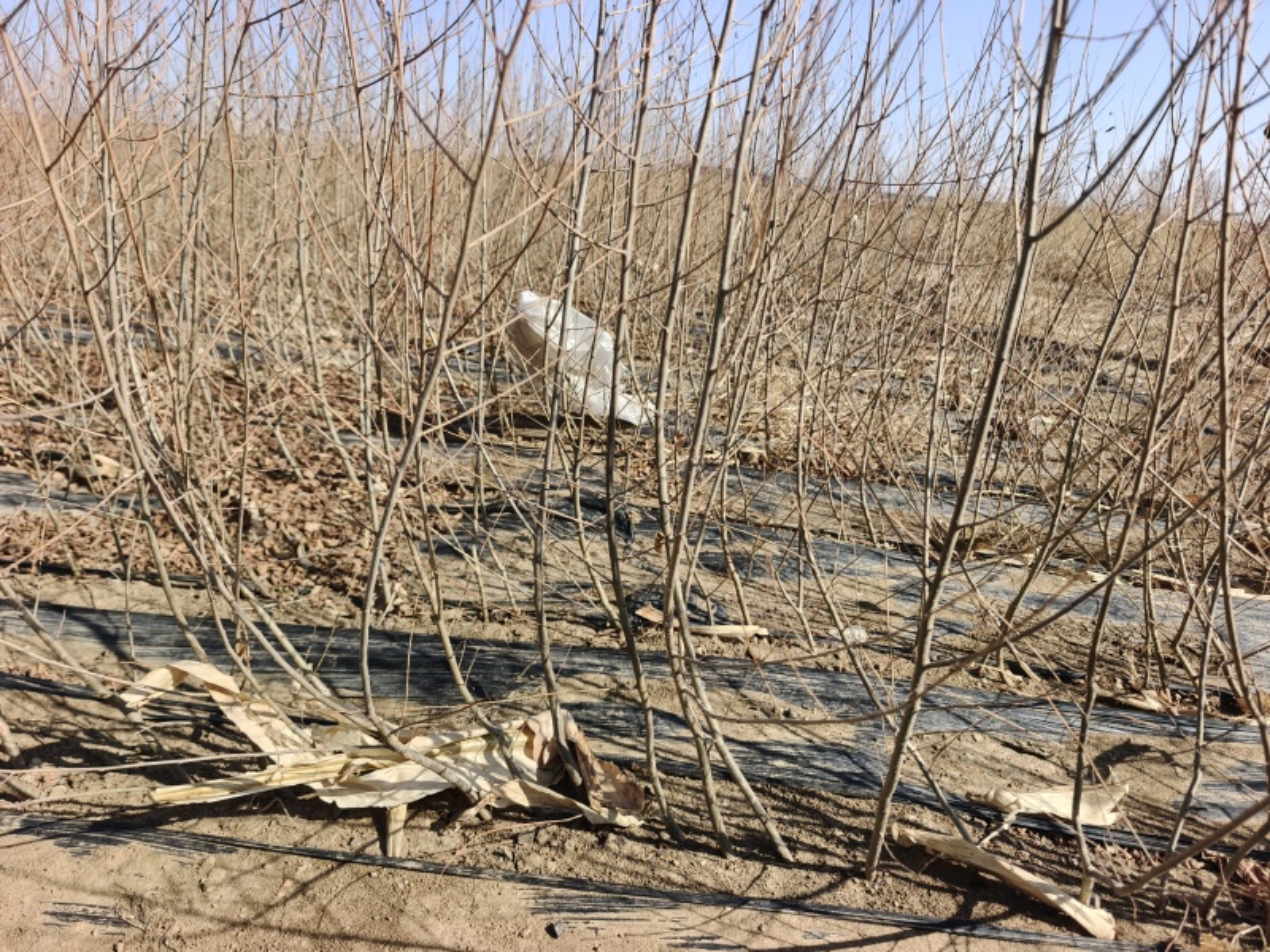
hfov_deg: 73.9
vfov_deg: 58.9
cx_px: 635
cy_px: 476
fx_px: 844
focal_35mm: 23
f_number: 1.6
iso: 50
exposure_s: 1/2374
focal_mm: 6.06
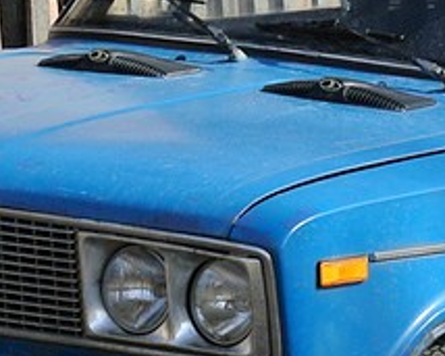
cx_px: 514
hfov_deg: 3.0
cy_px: -97
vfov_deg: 2.4
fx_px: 8504
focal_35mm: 646
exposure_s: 1/640
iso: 100
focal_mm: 45.9
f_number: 4.5
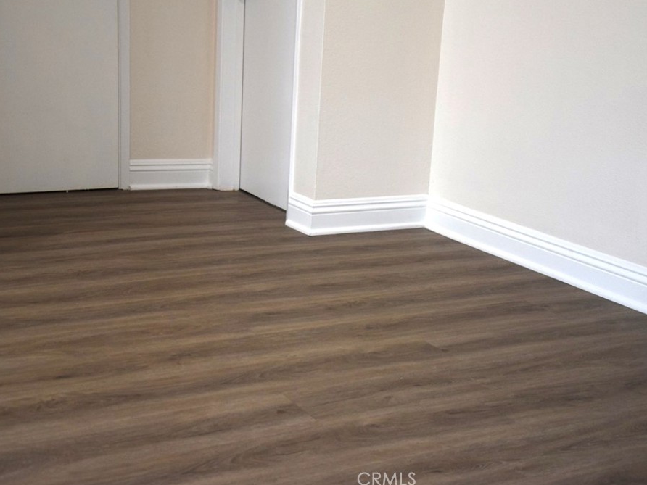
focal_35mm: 53
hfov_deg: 36.2
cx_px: 300
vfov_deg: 27.5
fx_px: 991
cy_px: 242
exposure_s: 1/80
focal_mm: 32
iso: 800
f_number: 4.2
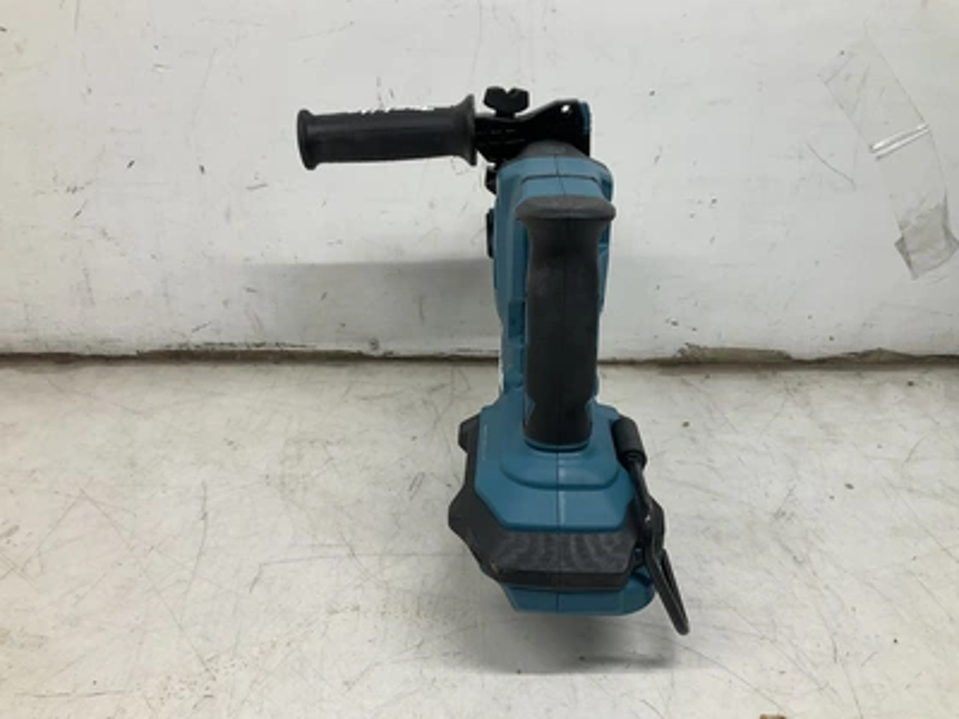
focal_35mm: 29
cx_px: 480
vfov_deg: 48.2
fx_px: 803
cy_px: 360
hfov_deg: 61.7
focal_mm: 3
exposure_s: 1/120
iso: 32
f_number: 1.8
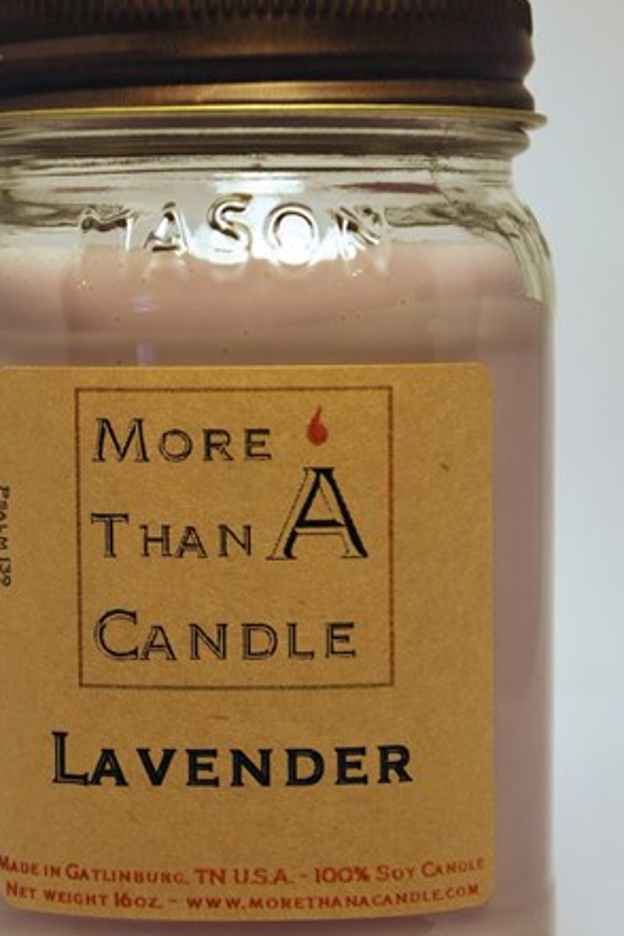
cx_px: 274
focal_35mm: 120
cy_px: 497
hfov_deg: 11.4
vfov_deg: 17.1
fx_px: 3113
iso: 180
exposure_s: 1/125
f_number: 5.6
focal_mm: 55
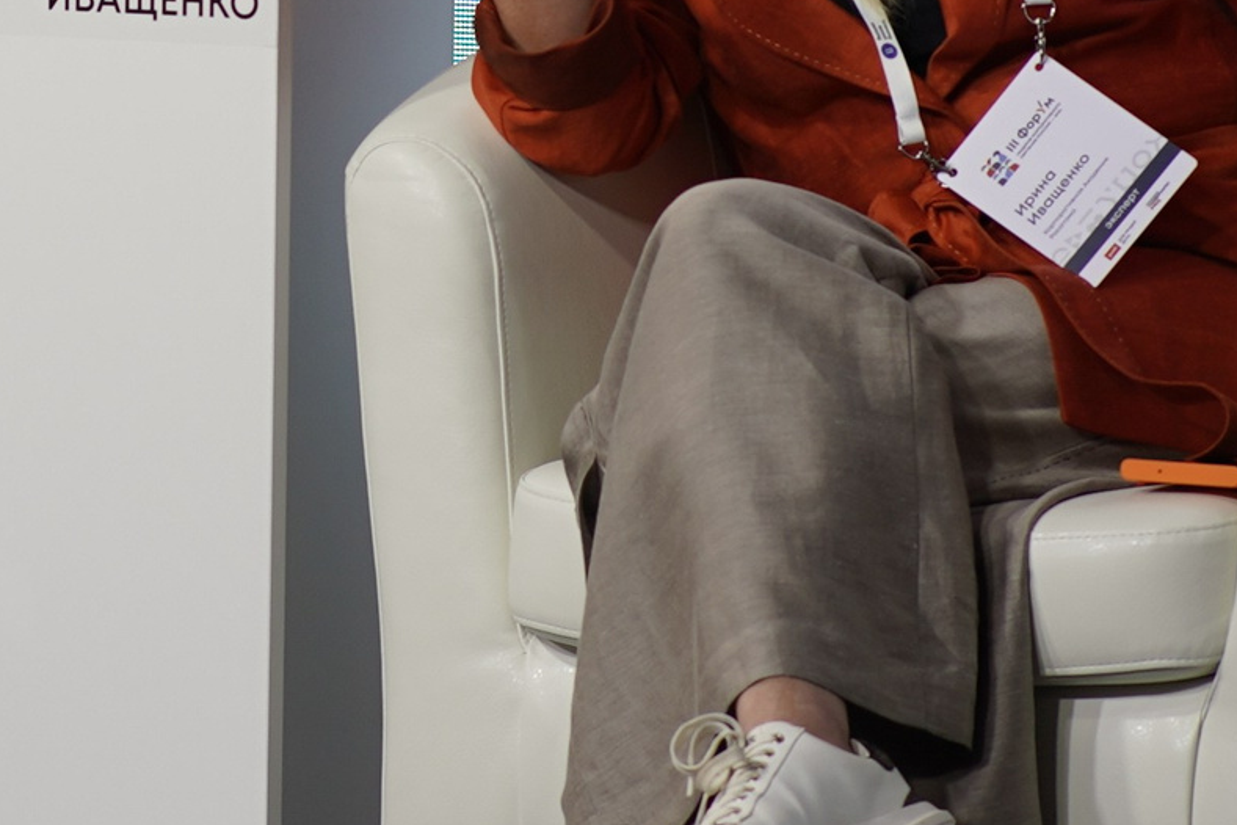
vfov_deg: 3.3
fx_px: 14156
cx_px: 317
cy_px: 23
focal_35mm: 412
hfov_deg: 5.0
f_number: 2.8
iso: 100
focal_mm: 85
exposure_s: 1/125
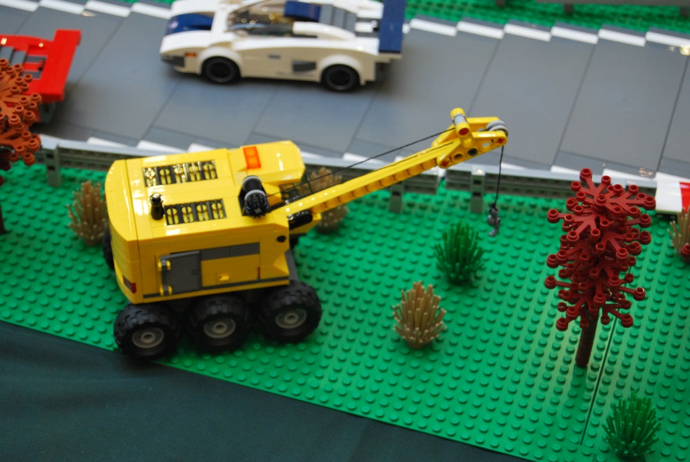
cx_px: 345
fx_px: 1583
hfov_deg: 24.6
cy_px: 231
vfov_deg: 16.6
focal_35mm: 82
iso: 640
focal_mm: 55
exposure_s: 1/30
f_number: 5.6
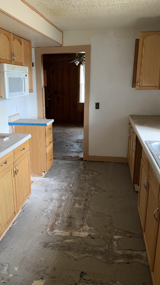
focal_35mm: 29
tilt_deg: -15.7
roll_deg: +1.2
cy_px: 144
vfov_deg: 66.1
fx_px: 219
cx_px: 66
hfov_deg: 40.1
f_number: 1.8
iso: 320
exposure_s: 1/60
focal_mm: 4.25
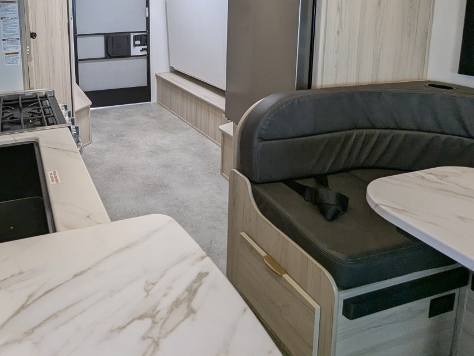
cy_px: 56
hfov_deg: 61.7
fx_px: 370
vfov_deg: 47.7
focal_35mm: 27
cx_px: 121
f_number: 2.2
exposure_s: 1/87.2
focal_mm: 2.35
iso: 167
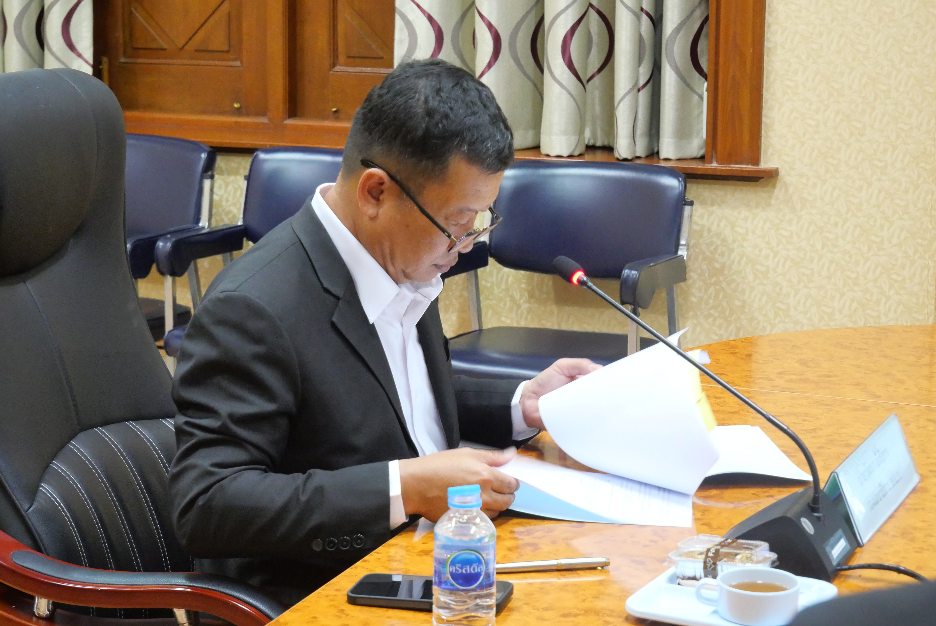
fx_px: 2107
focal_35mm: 81
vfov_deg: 16.9
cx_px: 468
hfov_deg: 25.0
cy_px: 313
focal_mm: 39
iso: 3200
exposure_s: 1/20
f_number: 5.4
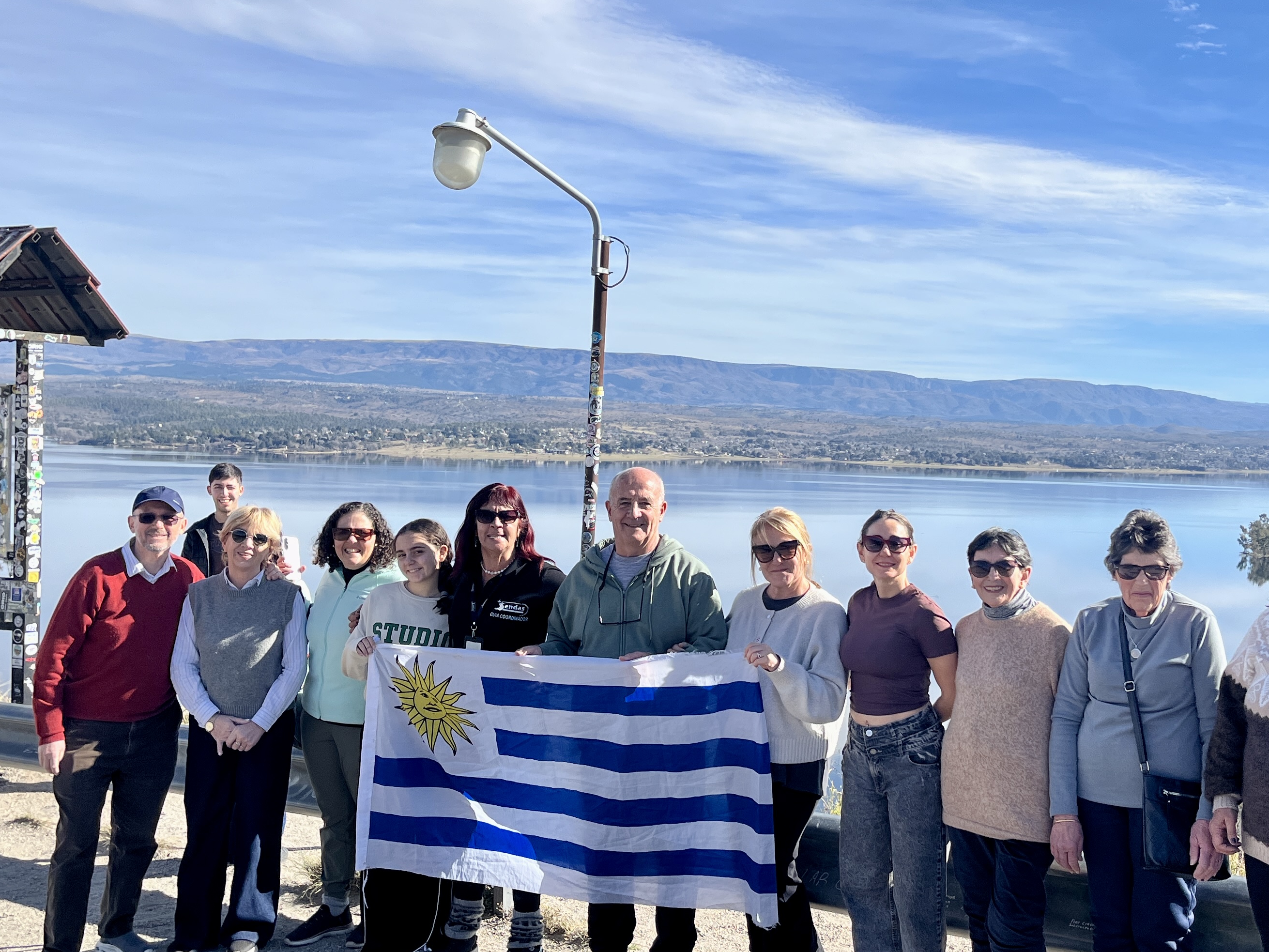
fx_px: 1466
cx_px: 778
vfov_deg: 36.0
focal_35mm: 40
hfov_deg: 46.5
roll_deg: -1.9
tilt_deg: -1.1
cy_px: 449
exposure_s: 1/3623
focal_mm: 5.1
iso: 50
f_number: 1.6
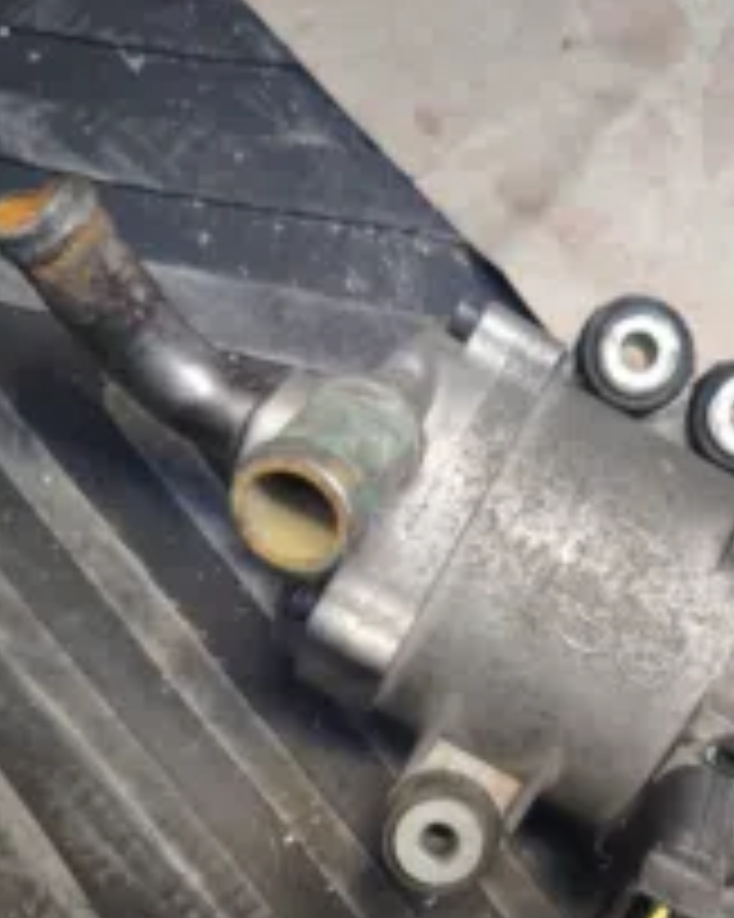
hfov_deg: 32.1
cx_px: 549
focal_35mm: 46
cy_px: 675
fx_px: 1250
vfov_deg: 39.4
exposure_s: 1/33.3
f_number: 1.75
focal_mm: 5.25
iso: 373
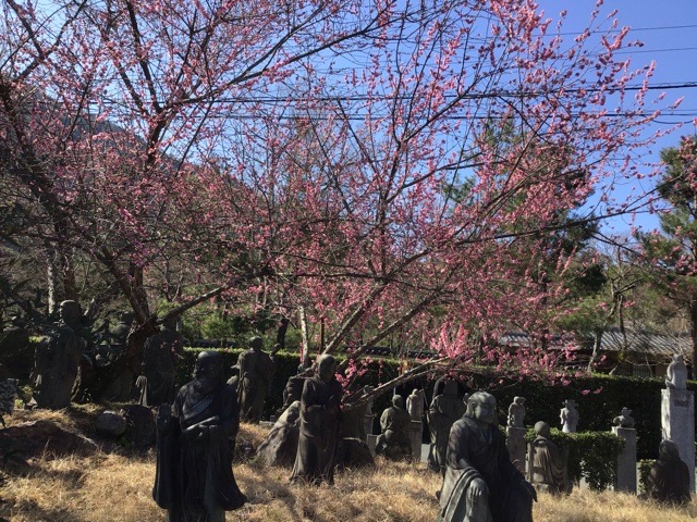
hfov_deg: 58.4
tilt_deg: +10.4
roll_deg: -4.8
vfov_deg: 45.4
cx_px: 348
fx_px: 624
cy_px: 261
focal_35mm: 31
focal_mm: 3.3
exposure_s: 1/595
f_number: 2.4
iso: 25
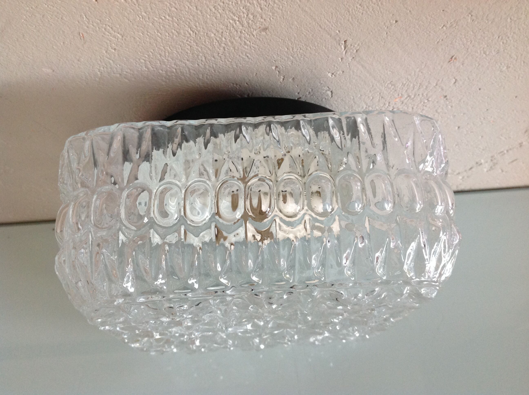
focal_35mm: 35
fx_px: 534
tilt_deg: -65.6
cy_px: 198
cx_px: 264
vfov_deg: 40.6
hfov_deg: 52.7
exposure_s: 1/15
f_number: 2.4
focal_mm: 4.28
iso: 125
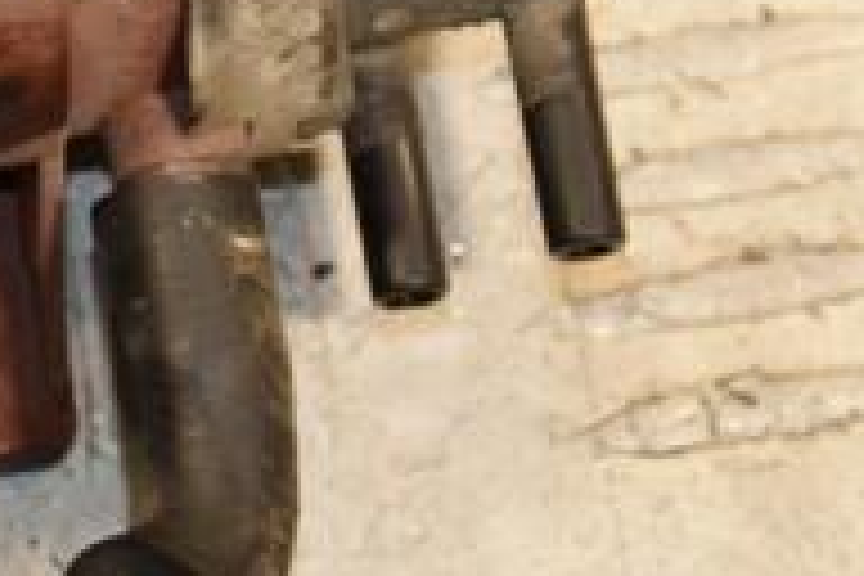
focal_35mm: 460
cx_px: -189
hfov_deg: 4.5
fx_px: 11039
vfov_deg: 3.0
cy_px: 184
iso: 800
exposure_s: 1/200
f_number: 7.1
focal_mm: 98
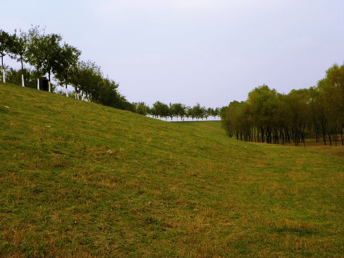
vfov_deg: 31.5
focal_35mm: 46
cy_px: 129
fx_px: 457
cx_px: 172
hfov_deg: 41.2
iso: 100
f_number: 4.5
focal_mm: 8.2
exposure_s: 1/500
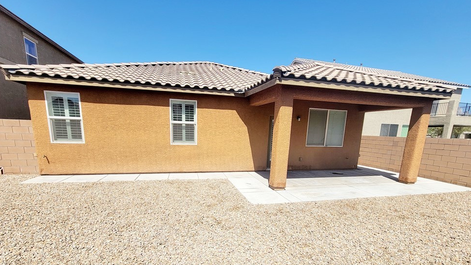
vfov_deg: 69.2
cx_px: 232
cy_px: 169
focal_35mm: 15
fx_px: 187
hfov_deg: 103.0
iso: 50
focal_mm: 2.2
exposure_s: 1/2000
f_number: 2.2
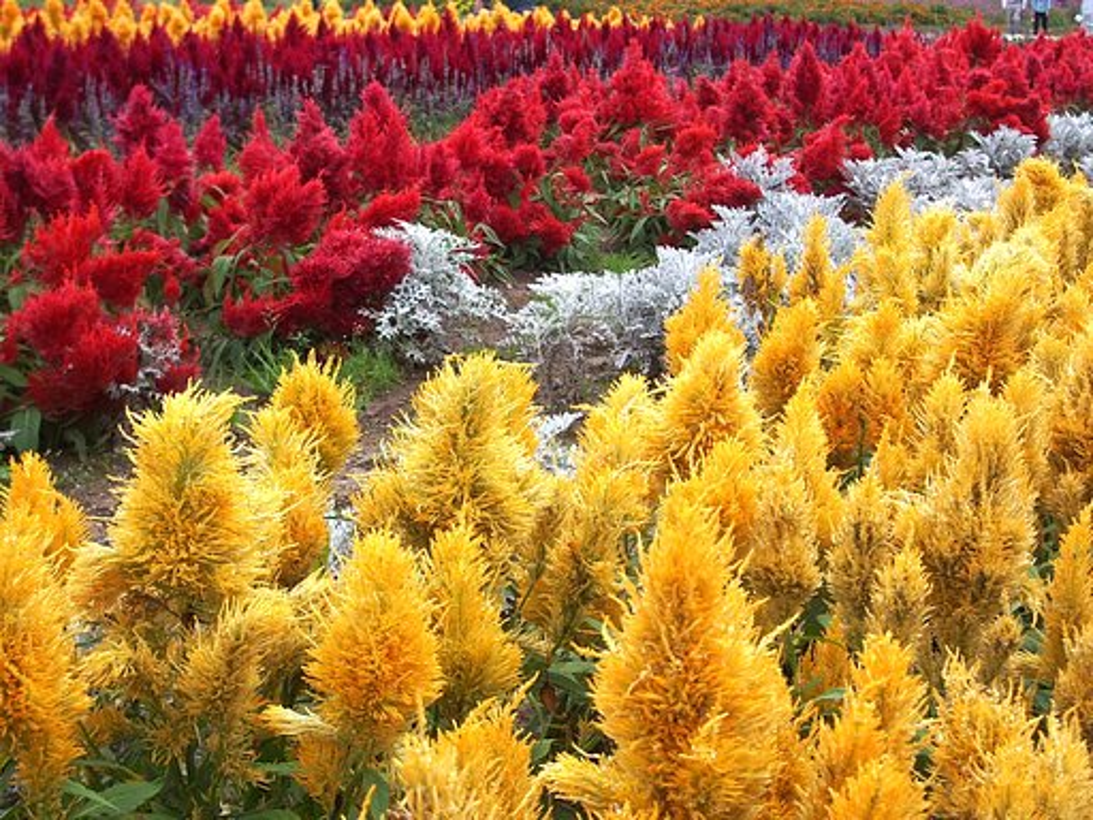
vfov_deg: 23.7
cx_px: 546
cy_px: 410
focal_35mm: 62
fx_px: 1958
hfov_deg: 31.2
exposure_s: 1/125
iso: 50
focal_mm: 10.2
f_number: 3.5
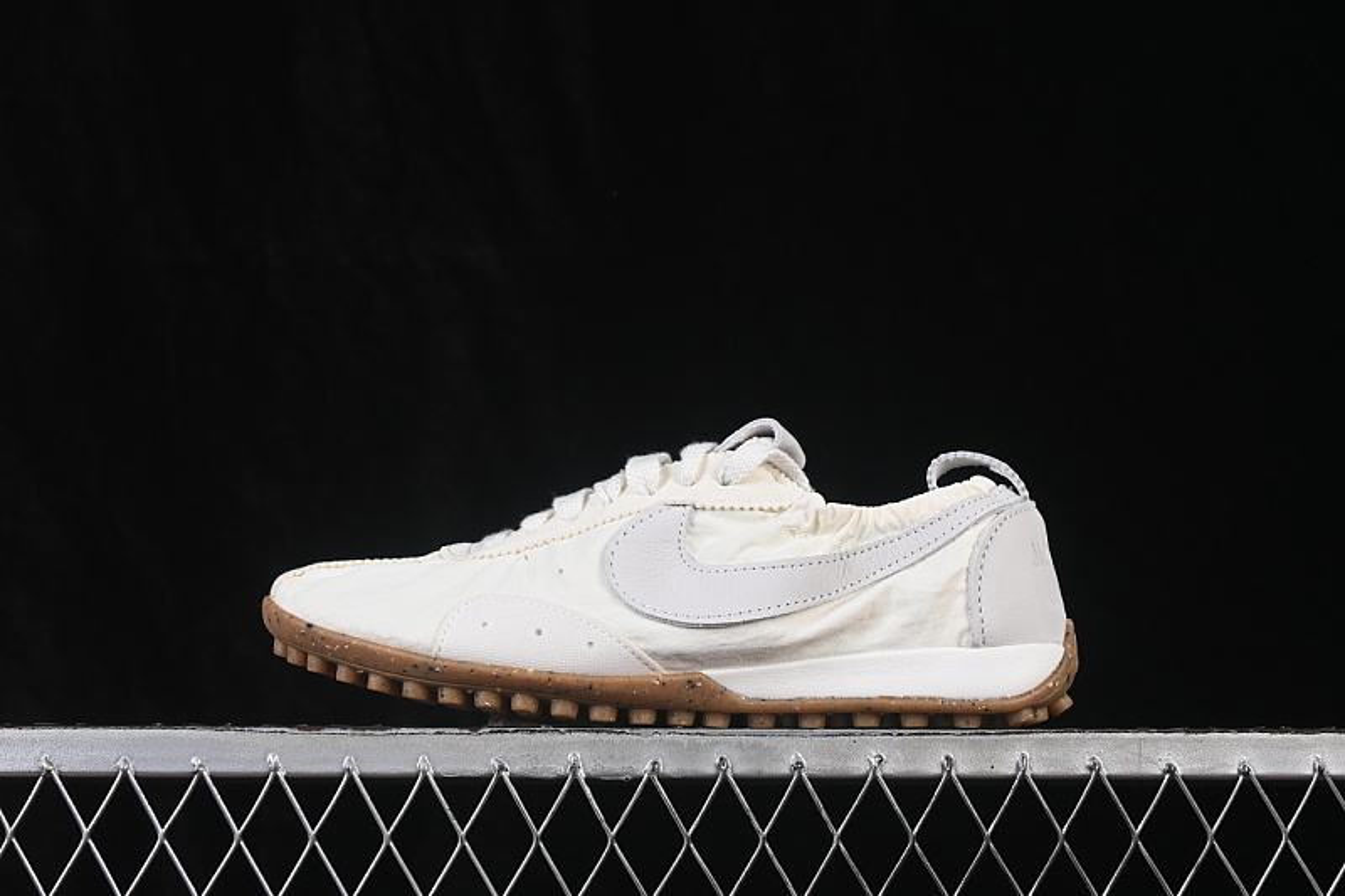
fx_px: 2801
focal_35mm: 75
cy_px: 448
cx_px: 672
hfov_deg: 27.0
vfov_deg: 18.2
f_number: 8
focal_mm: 50
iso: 160
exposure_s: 1/80
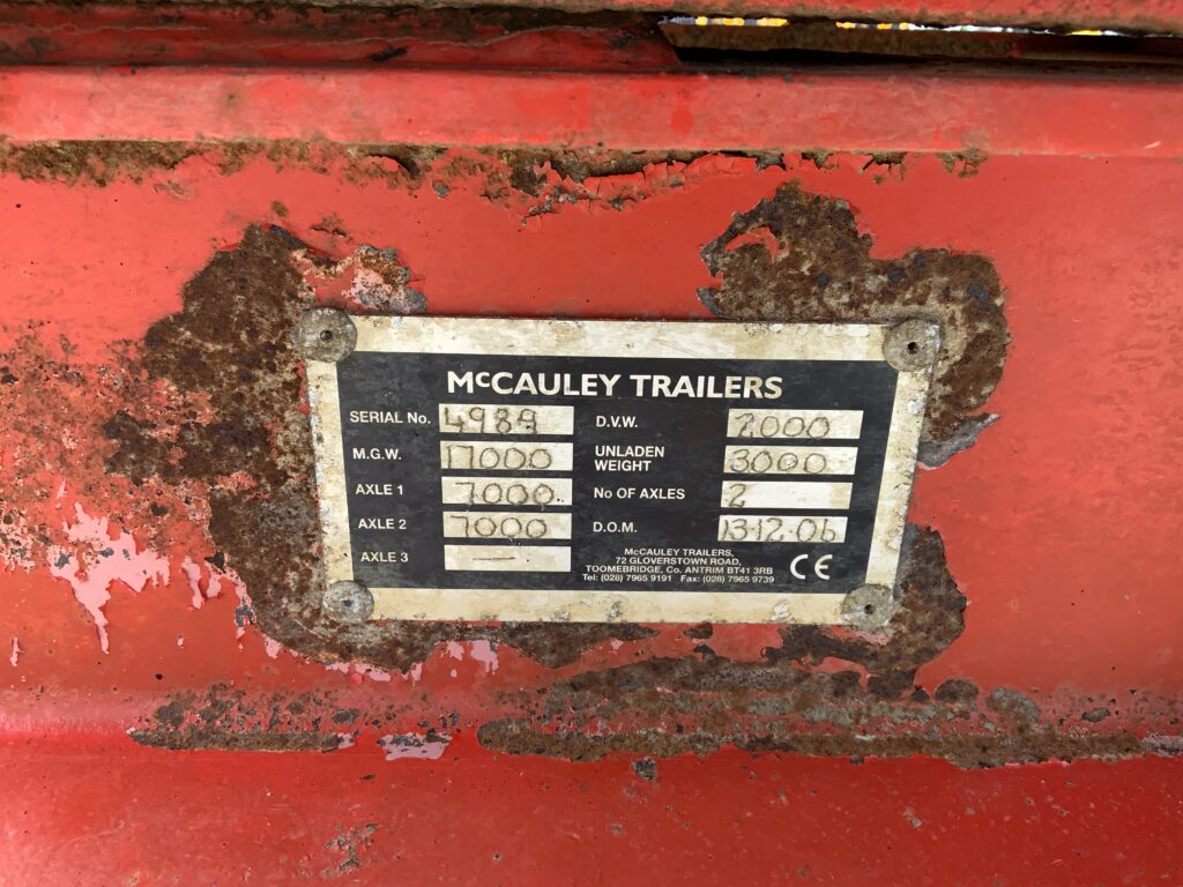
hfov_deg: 61.7
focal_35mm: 29
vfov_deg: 48.2
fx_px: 991
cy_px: 444
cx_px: 592
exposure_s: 1/142
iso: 16
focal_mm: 3
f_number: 1.8
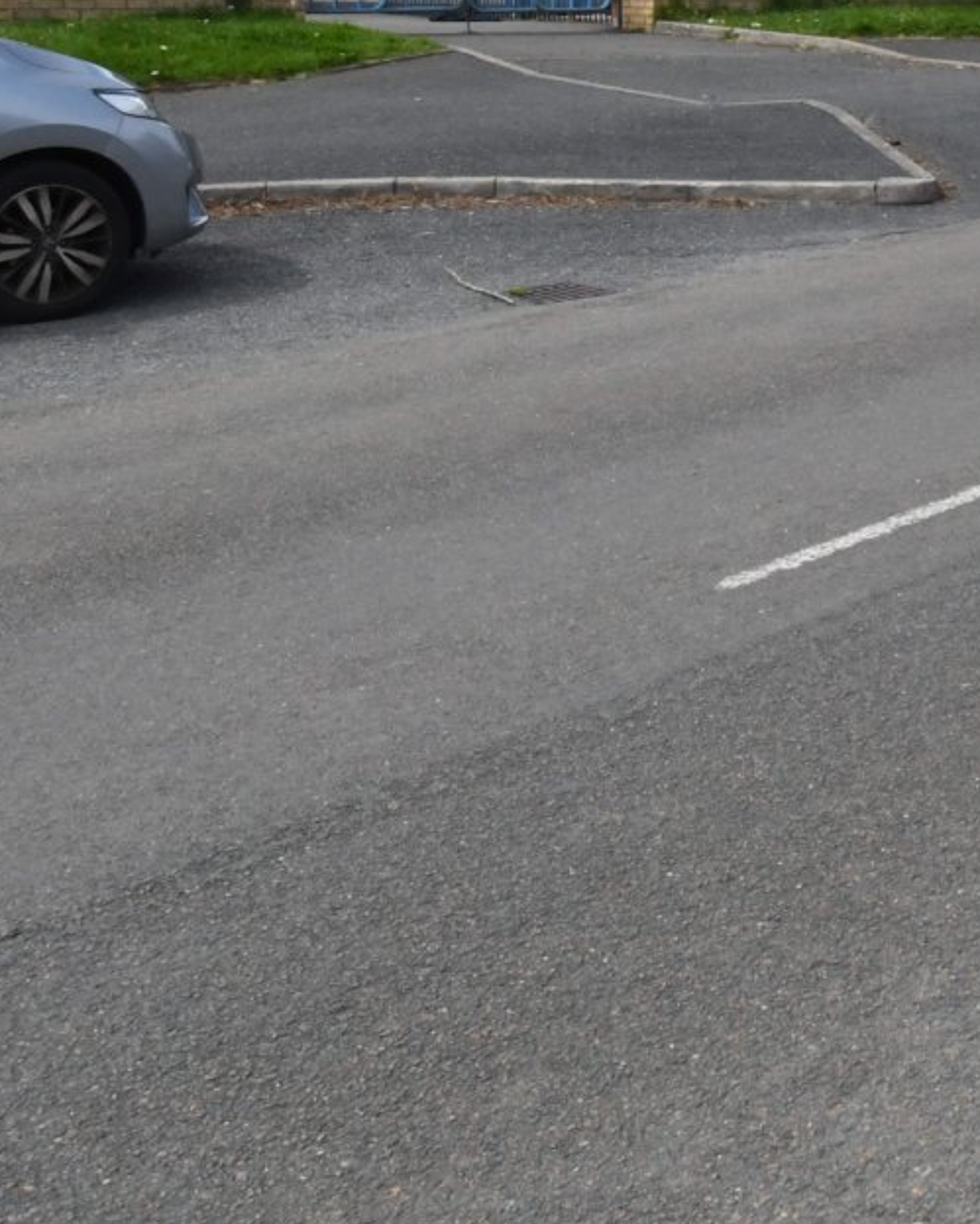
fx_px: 4021
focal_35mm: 111
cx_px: 1259
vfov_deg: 17.1
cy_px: 170
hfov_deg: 13.4
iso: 1000
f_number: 11
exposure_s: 1/500
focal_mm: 24
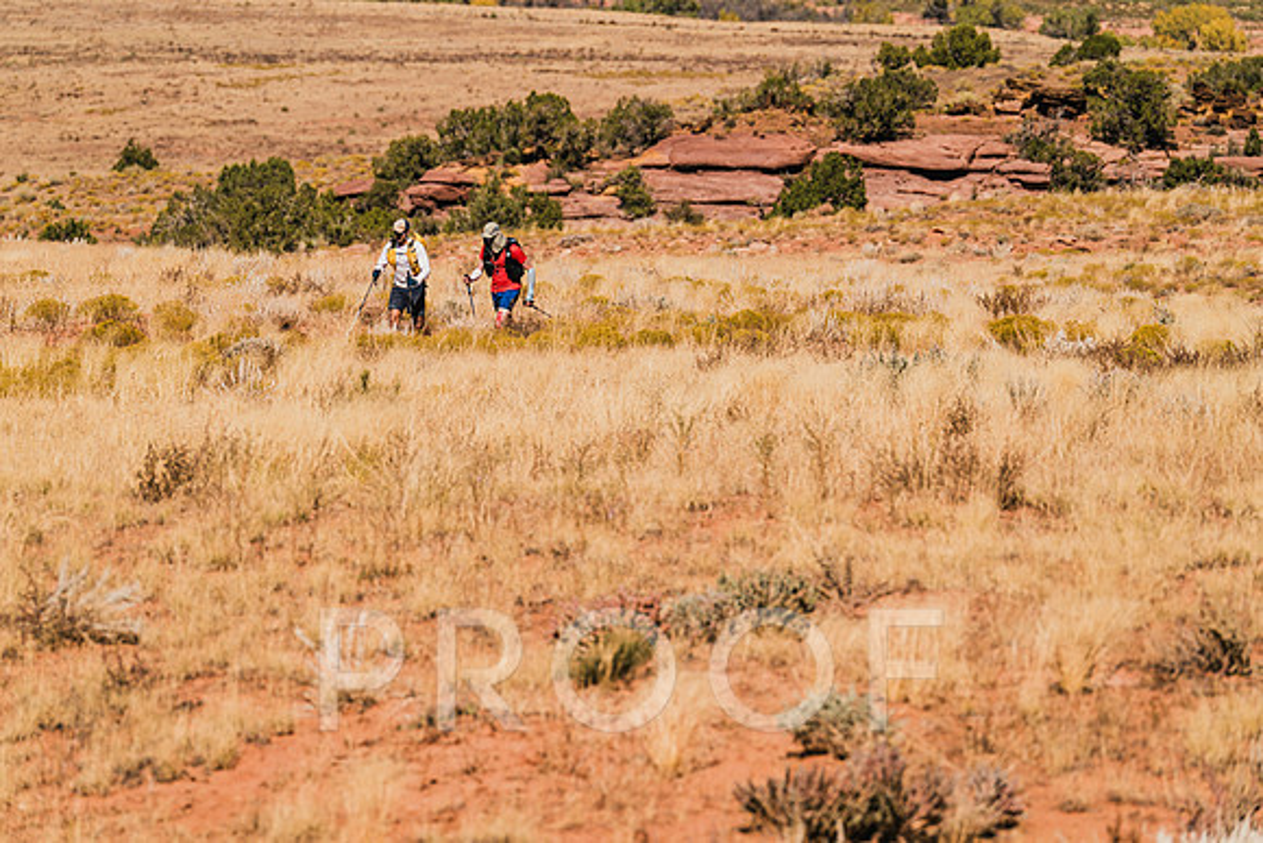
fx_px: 9825
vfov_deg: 4.9
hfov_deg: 7.4
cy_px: 422
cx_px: 632
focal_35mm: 280
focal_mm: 280
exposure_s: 1/1600
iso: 160
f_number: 5.6
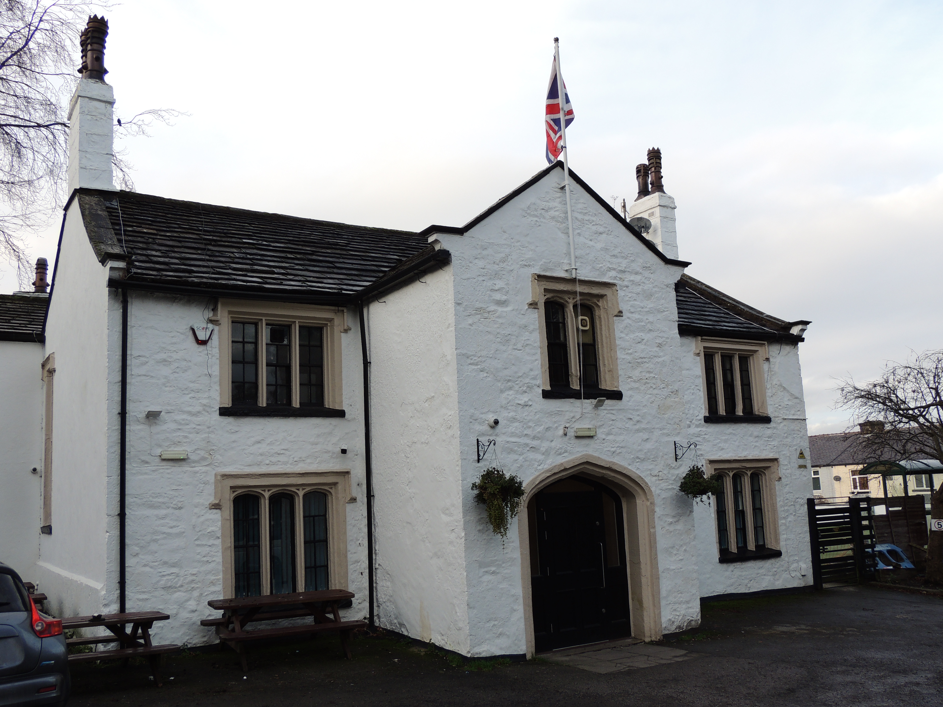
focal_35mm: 33
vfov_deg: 42.9
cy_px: 354
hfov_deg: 55.4
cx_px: 472
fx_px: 899
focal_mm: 5.8
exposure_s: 1/250
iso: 100
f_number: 3.2
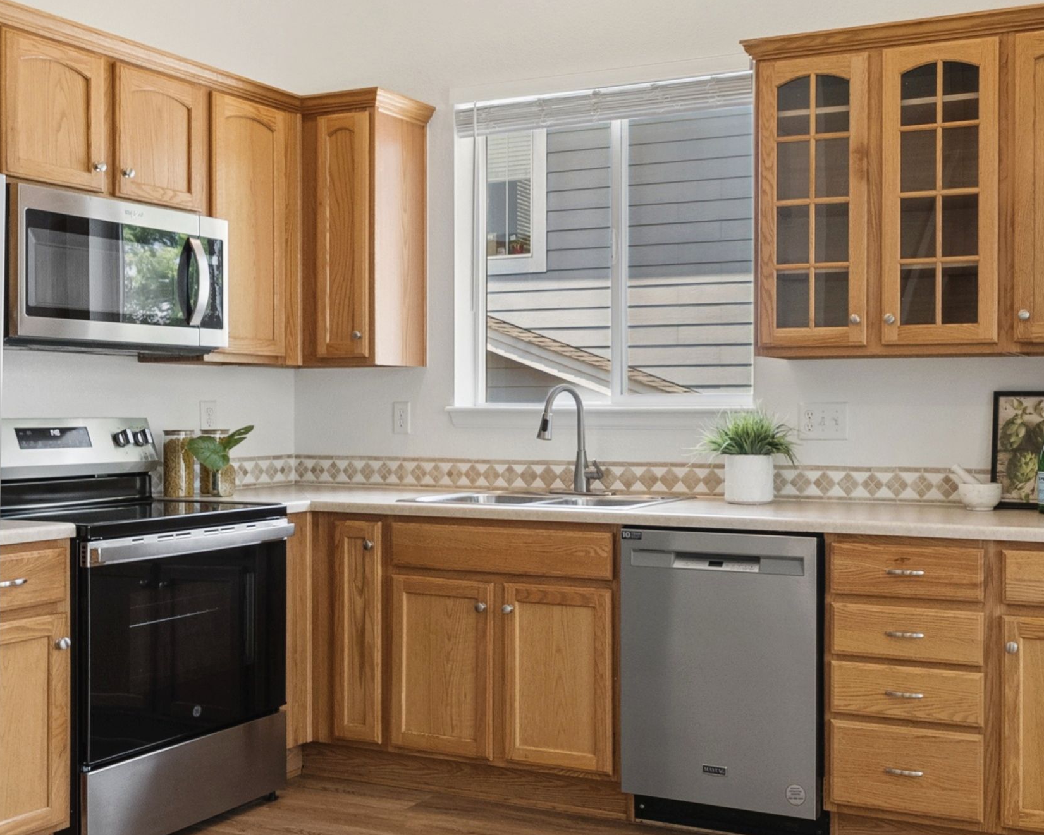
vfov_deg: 36.5
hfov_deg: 44.2
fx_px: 1267
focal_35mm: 41
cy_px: 427
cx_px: 691
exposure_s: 1/160
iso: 1250
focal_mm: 17
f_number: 8
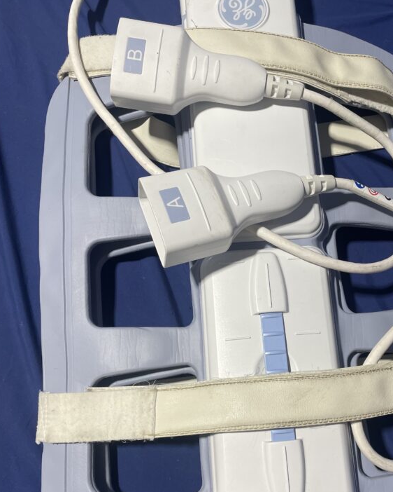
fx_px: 538
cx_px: 248
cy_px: 267
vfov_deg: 49.0
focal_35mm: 37
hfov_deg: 39.8
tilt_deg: -73.6
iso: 40
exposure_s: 1/121
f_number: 1.6
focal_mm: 4.2
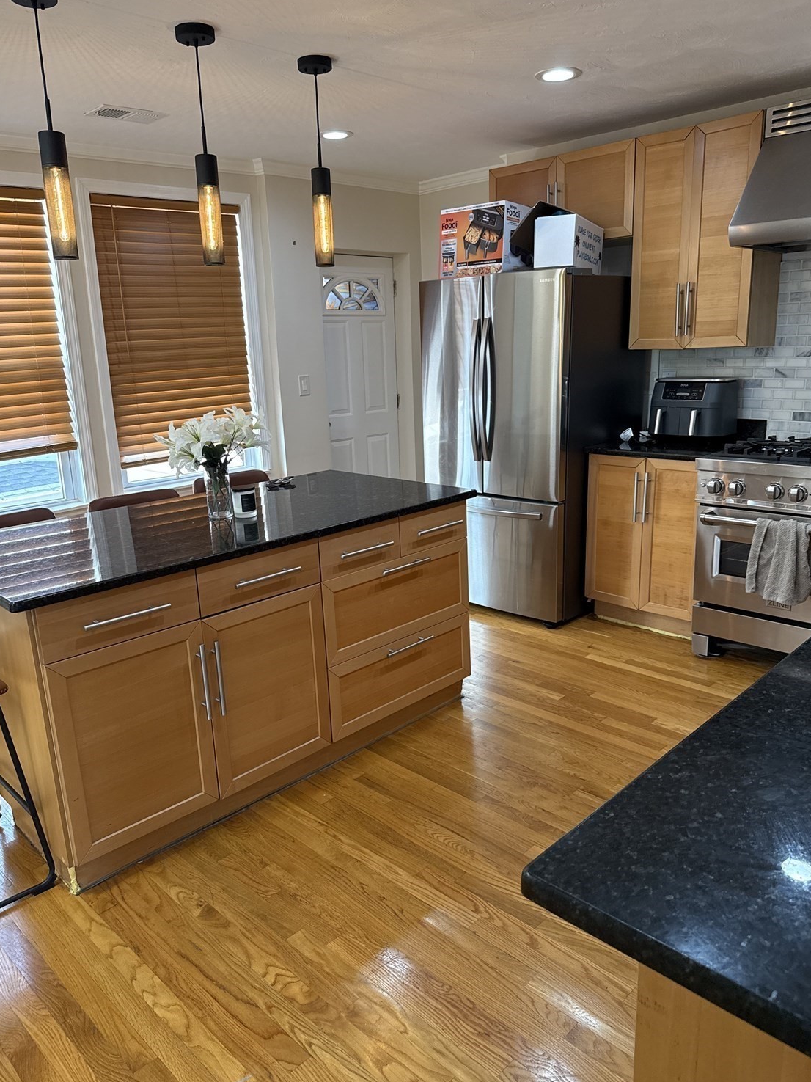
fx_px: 781
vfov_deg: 69.4
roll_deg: +2.0
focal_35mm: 25
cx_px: 417
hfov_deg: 54.9
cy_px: 543
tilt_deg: -13.2
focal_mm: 6.76
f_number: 1.78
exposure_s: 1/60
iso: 200
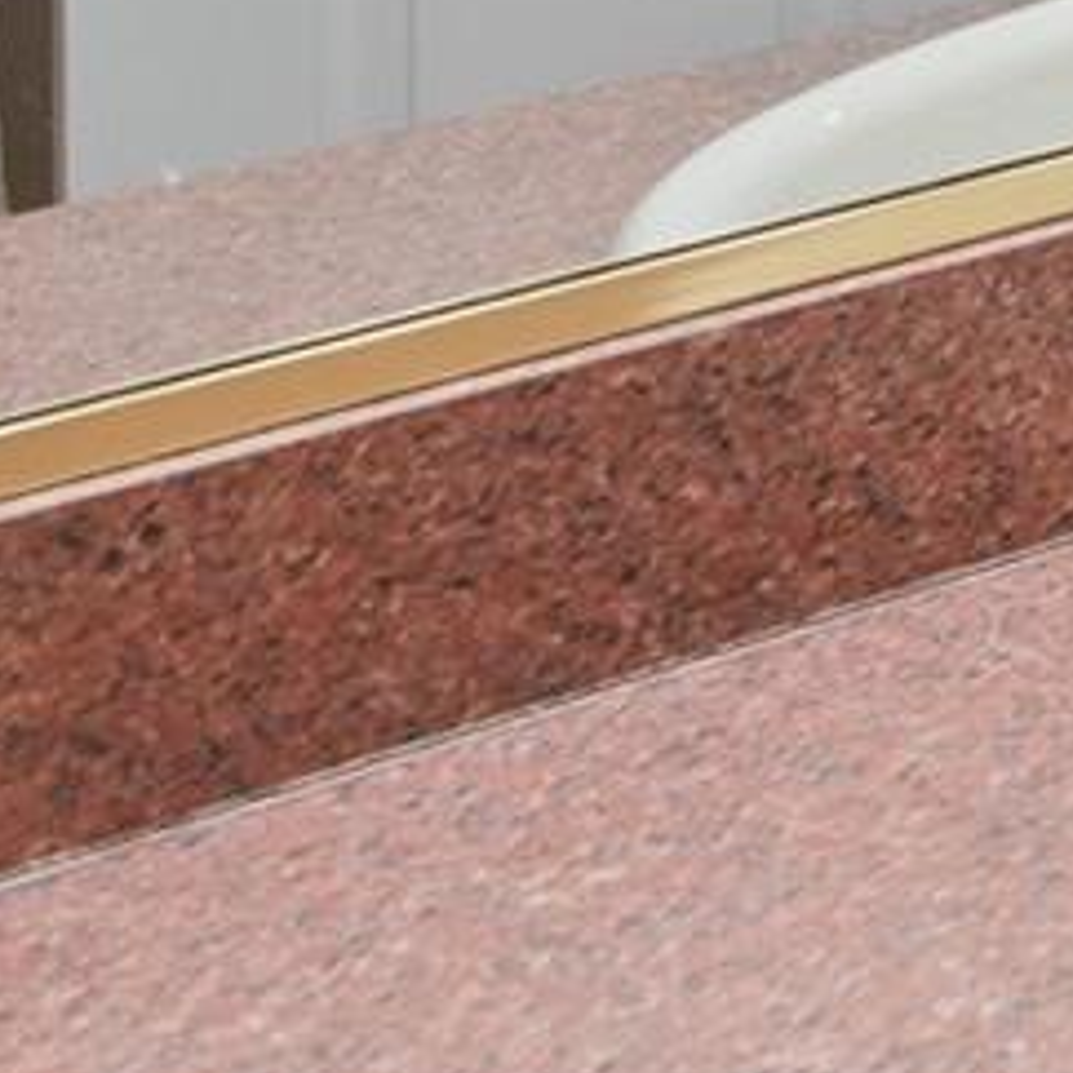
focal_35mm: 115
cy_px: -1157
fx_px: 4033
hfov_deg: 9.5
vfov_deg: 12.9
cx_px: 3671
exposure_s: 1/30
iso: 500
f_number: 5.6
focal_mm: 16
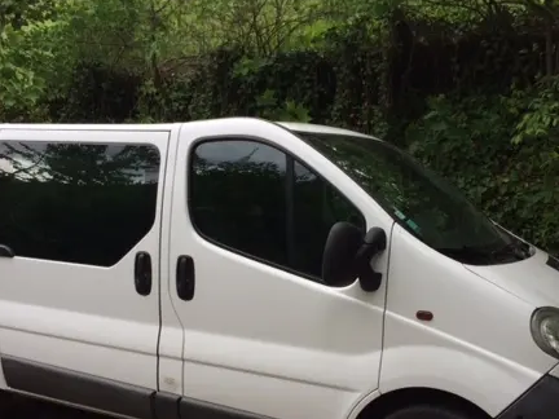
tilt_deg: -9.8
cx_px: 269
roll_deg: -1.5
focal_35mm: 43
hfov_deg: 43.8
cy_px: 285
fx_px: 694
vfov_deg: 33.3
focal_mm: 4.15
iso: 32
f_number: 2.2
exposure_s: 1/194
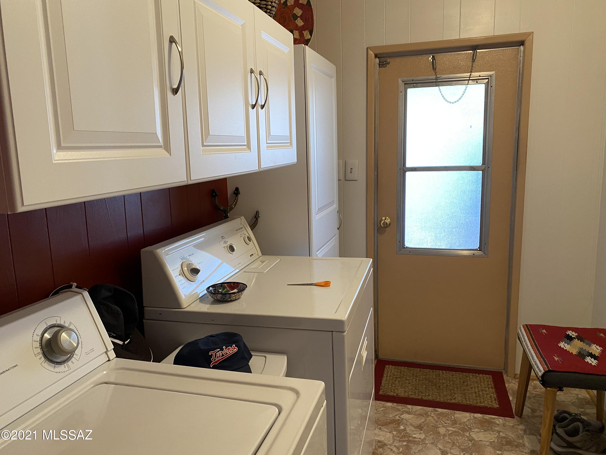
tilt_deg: -10.7
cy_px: 228
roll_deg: +1.6
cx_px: 303
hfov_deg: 67.3
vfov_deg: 53.1
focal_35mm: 26
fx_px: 455
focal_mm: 4.25
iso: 160
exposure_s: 1/60
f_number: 1.8
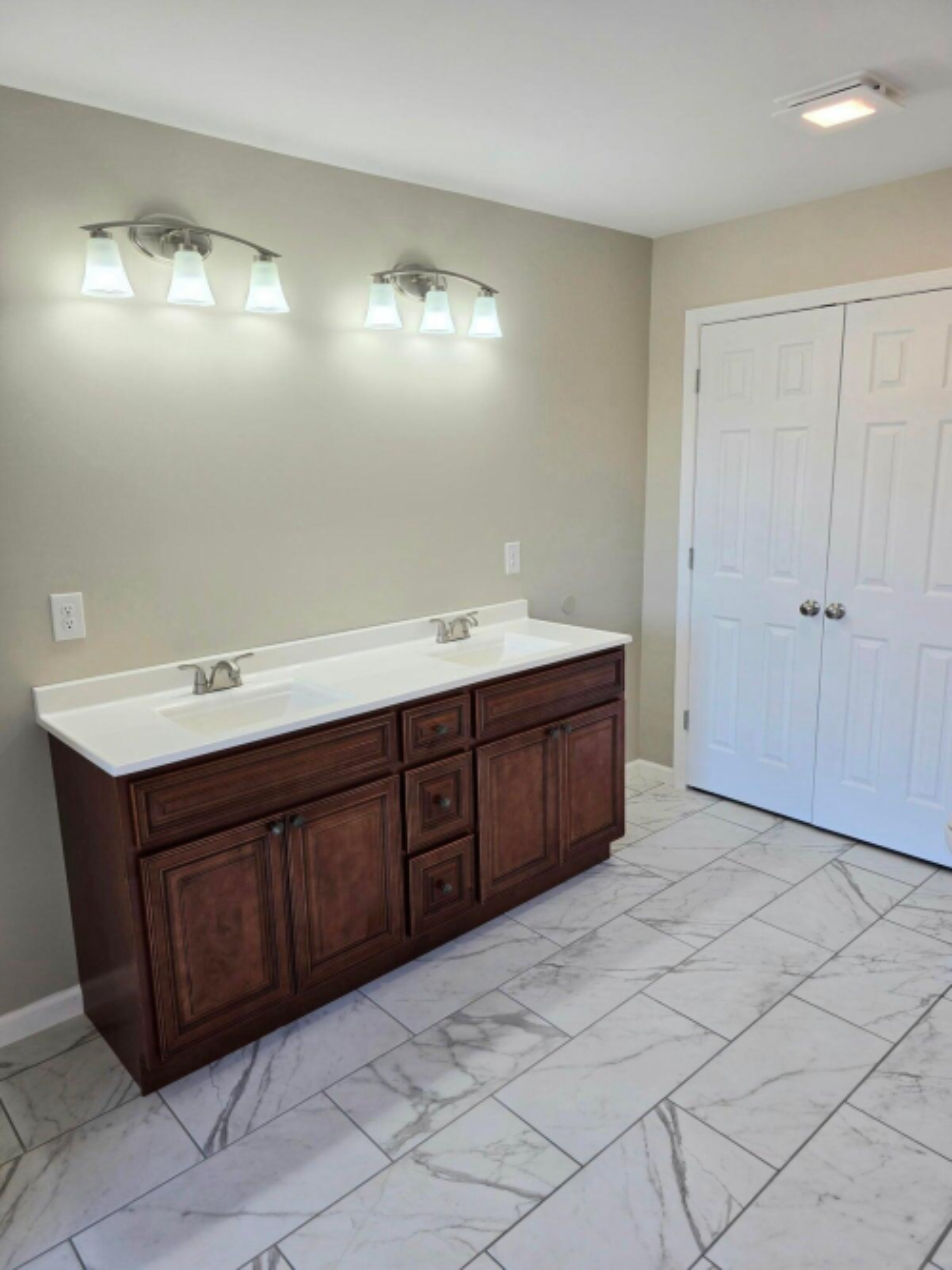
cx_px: 476
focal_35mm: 23
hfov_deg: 58.9
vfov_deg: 73.9
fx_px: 844
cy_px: 635
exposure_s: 1/120
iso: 32
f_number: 1.7
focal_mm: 6.3
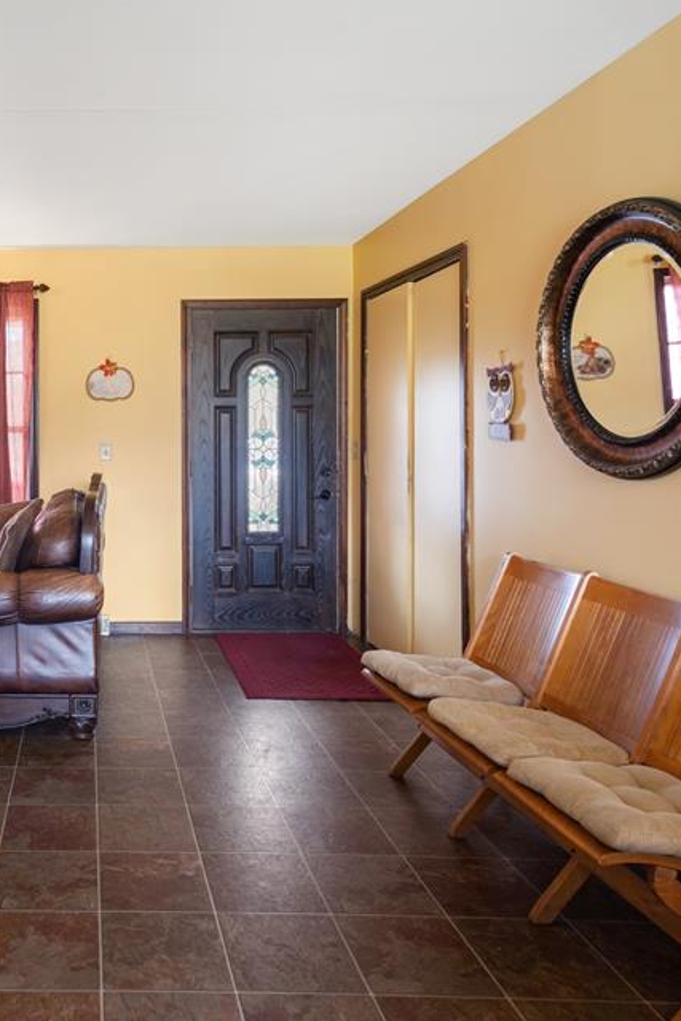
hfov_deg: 27.3
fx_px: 1361
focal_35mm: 48
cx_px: 93
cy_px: 483
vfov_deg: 41.1
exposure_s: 2
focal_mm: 30
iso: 320
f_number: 9
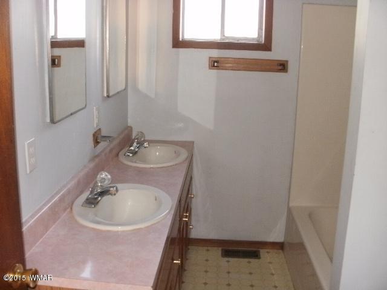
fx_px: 402
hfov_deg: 51.4
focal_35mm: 36
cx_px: 194
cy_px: 145
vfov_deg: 39.7
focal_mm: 6.3
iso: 125
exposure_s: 1/30
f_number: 3.5
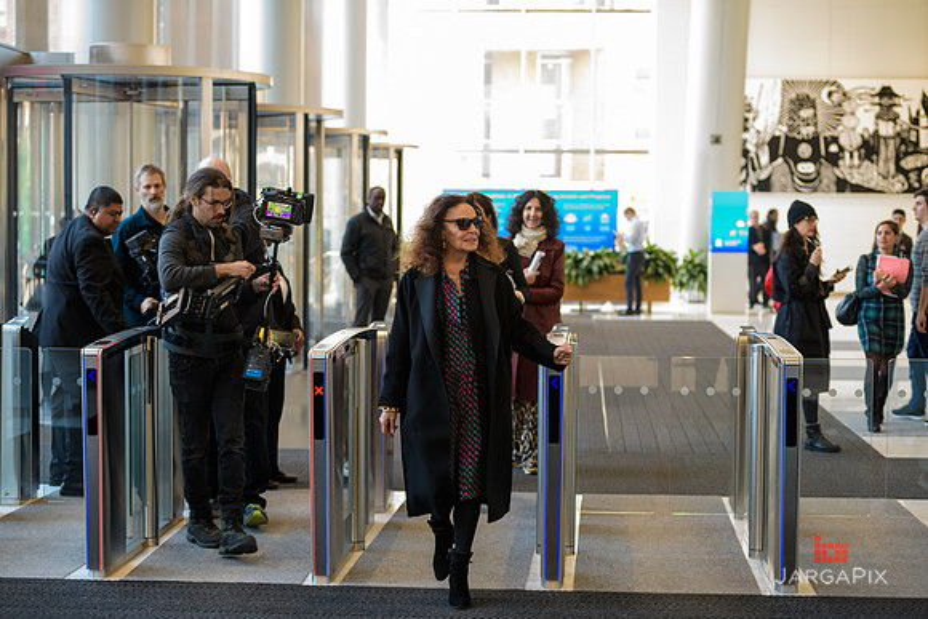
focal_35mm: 70
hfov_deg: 28.8
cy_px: 310
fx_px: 1805
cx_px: 464
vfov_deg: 19.5
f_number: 3.2
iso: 1250
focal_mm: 70
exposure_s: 1/125
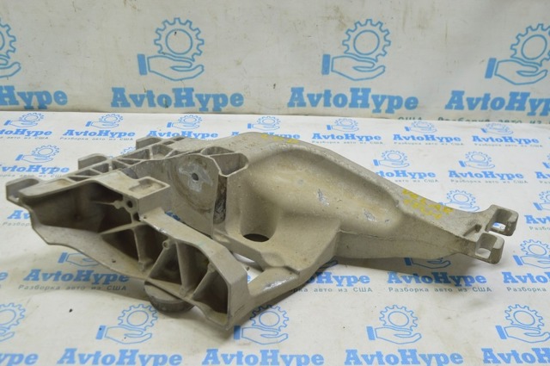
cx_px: 275
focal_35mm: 36
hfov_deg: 53.2
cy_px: 183
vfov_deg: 36.8
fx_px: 549
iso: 400
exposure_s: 1/20
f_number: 5.6
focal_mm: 24
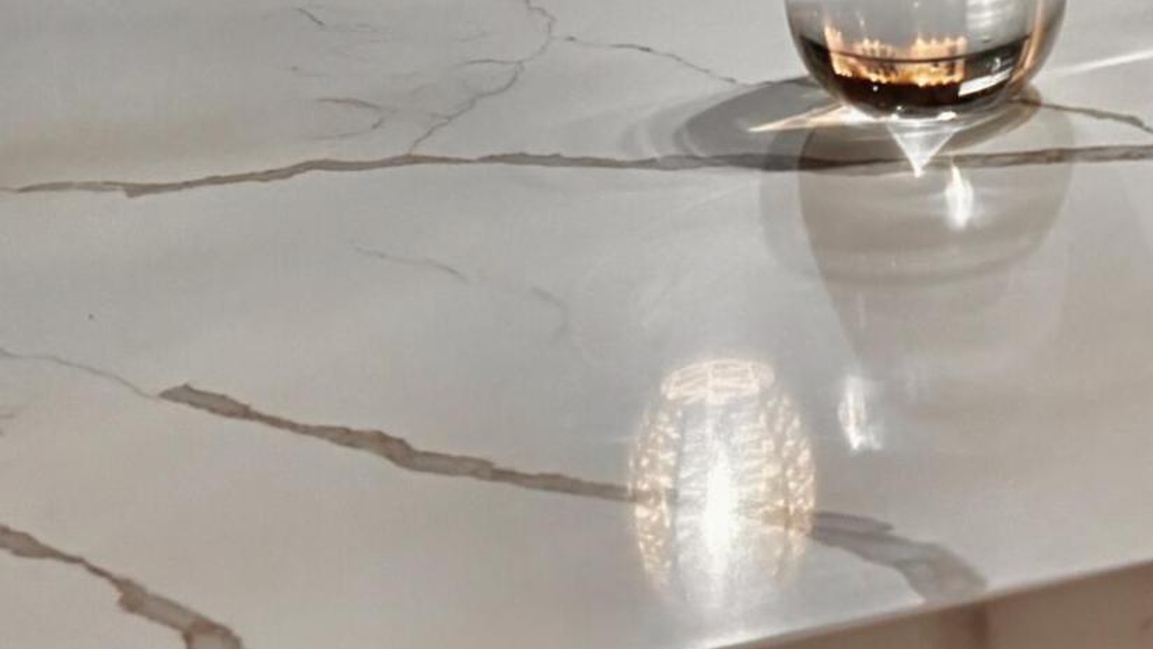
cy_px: -404
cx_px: 1321
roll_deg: -0.5
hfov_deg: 20.4
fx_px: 3028
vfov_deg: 11.6
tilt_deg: -9.7
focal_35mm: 99
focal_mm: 5.96
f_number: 1.6
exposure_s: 1/60
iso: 200
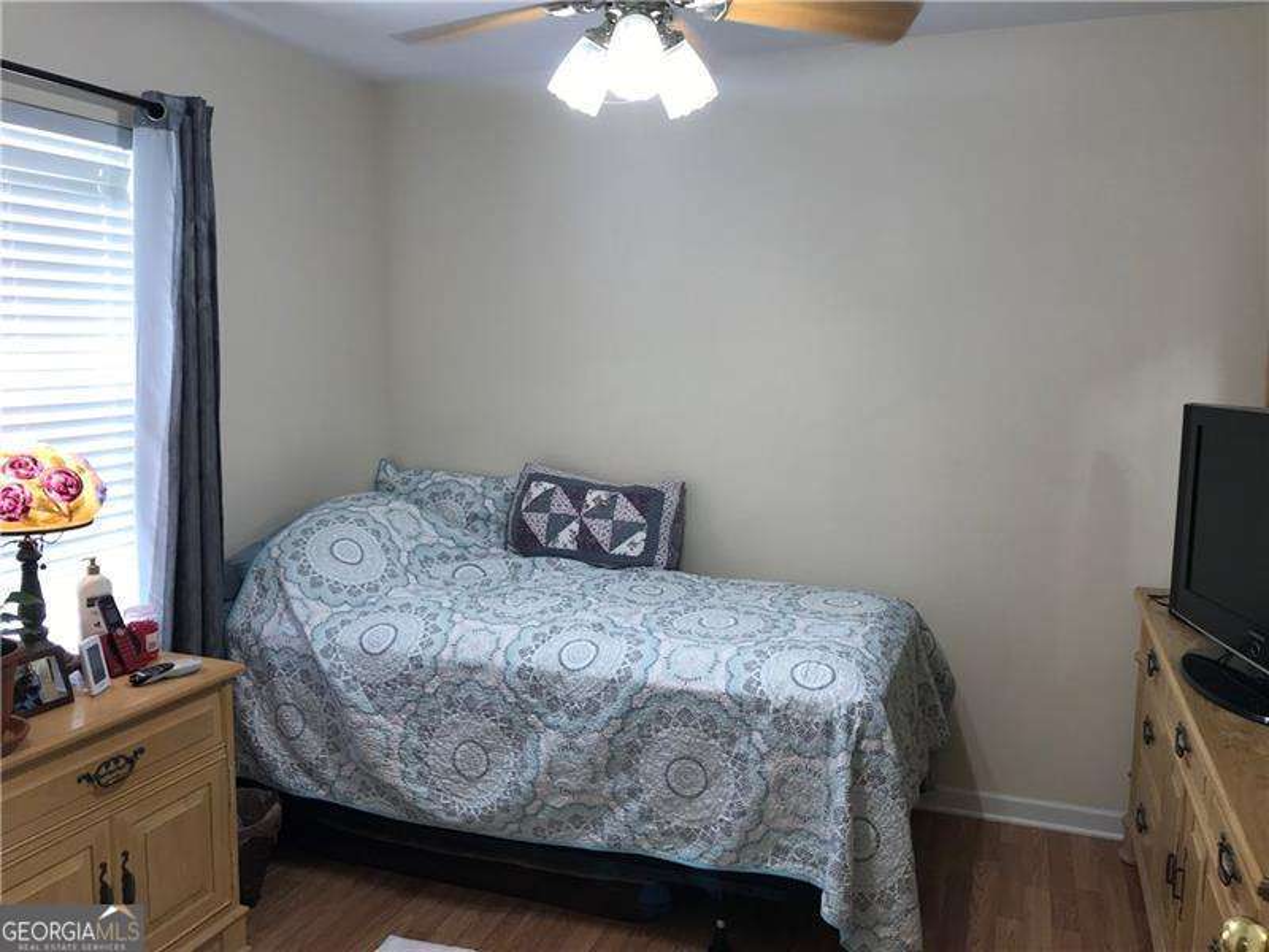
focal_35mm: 28
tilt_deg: -6.6
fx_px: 1026
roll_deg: +0.8
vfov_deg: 49.7
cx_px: 634
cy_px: 476
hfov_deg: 63.4
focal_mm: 3.99
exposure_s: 1/60
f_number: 1.8
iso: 32
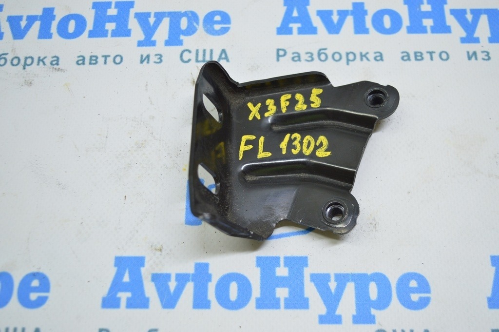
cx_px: 250
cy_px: 166
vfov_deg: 31.8
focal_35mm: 42
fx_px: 582
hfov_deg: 46.4
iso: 400
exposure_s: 1/50
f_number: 4.2
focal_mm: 28
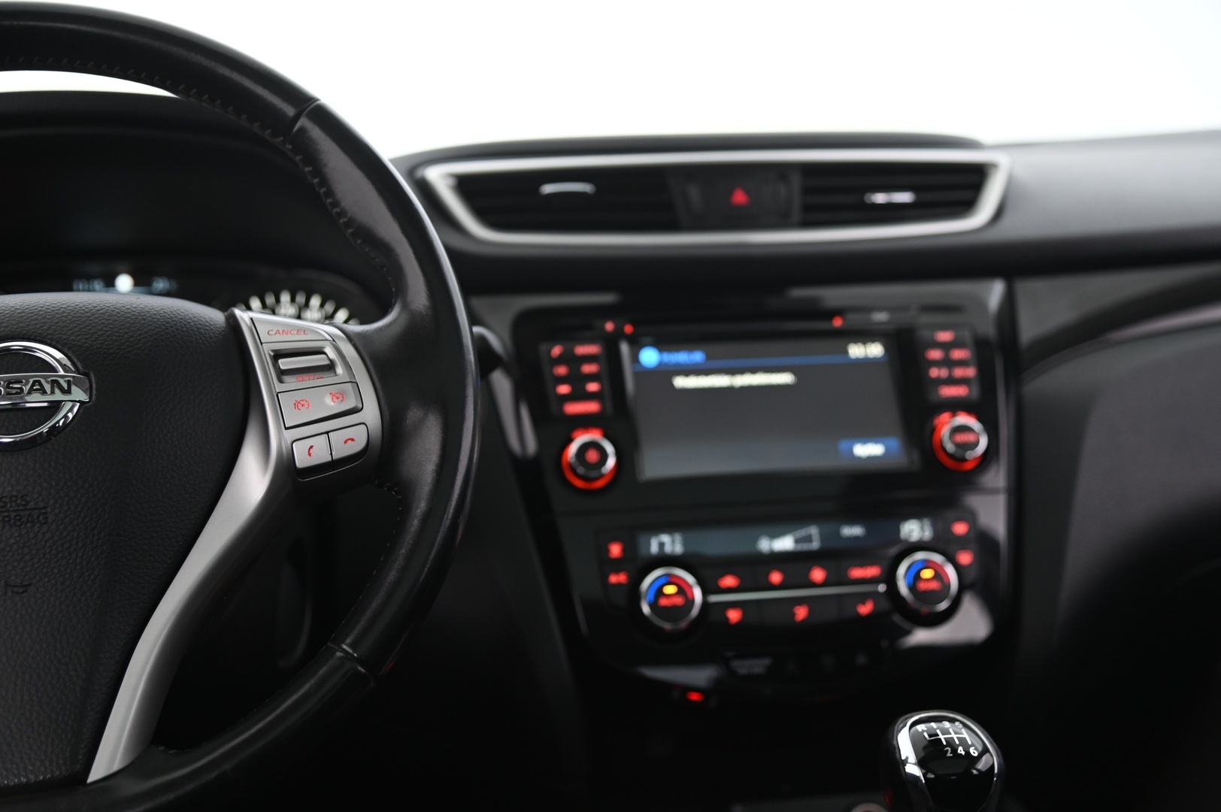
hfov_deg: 39.6
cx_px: 610
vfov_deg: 26.9
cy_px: 406
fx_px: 1694
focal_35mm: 50
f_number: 4
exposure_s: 1/10
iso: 1000
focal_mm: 50
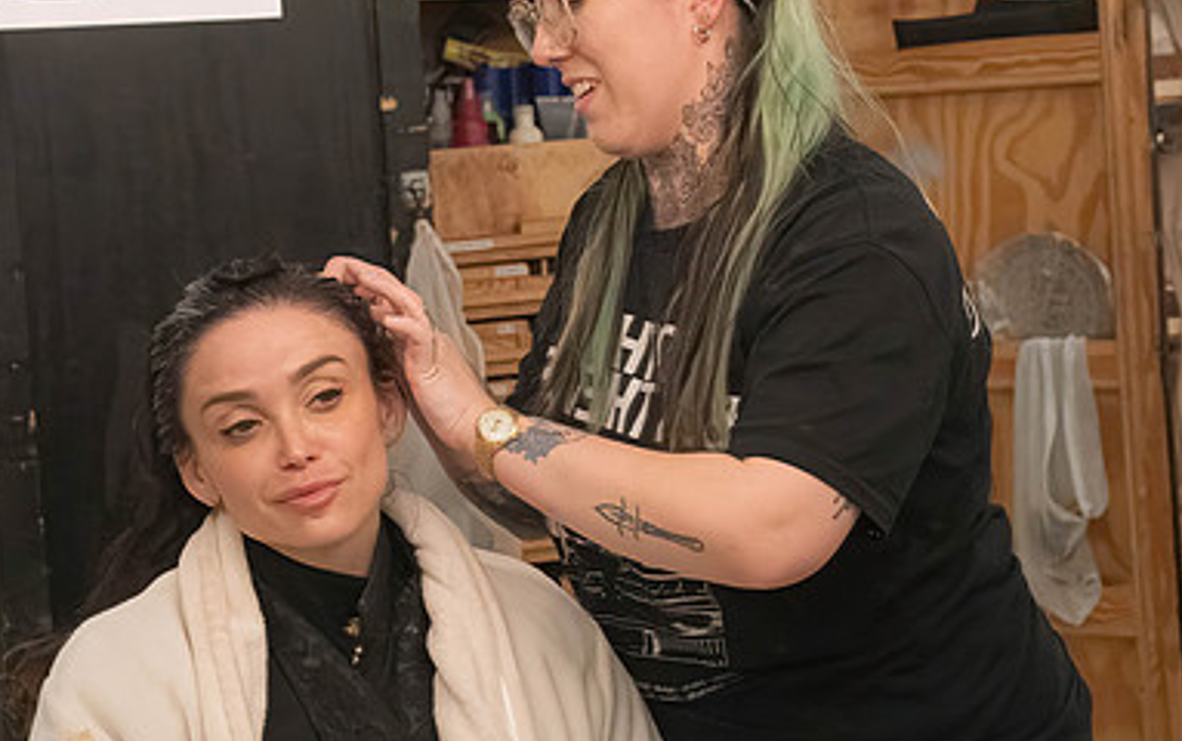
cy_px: 310
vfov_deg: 12.1
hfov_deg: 19.3
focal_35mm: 108
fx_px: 3482
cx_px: 676
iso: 16000
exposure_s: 1/500
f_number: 9
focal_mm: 70
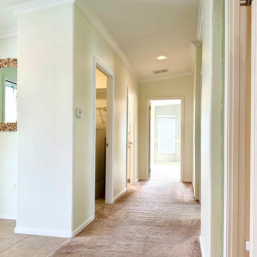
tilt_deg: +1.5
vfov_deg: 51.1
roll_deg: +0.0
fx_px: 269
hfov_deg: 51.1
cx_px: 126
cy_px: 136
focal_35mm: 32
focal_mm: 6.76
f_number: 1.78
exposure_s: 1/120
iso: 200
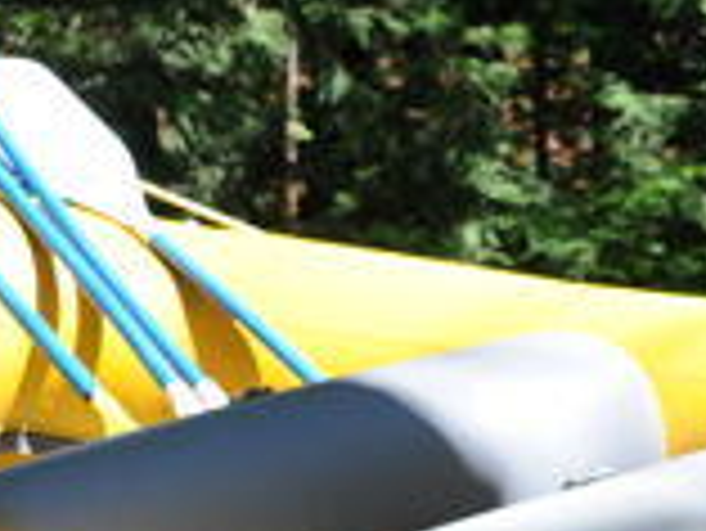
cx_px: 733
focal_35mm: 171
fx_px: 3490
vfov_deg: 8.6
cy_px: 716
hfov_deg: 11.4
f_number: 6.3
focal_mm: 35
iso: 200
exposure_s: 1/250
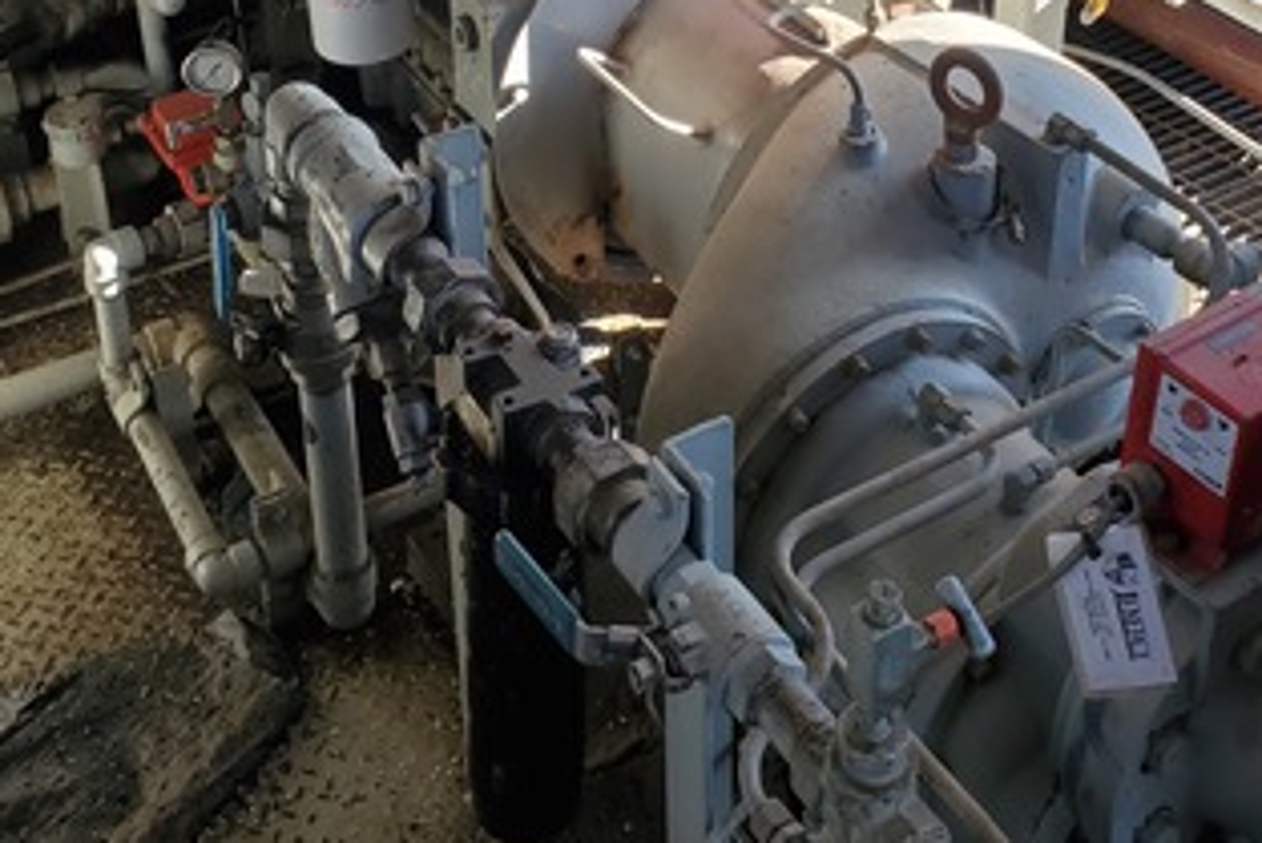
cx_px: 726
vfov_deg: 27.0
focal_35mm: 46
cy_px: -67
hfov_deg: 42.6
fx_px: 1613
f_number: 2.4
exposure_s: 1/100
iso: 50
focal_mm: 4.3
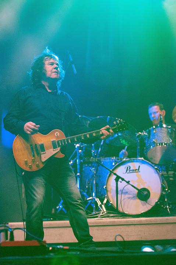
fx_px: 882
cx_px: 88
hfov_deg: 11.4
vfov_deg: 17.1
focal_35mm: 120
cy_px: 132
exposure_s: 1/400
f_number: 2.8
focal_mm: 80
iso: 2000
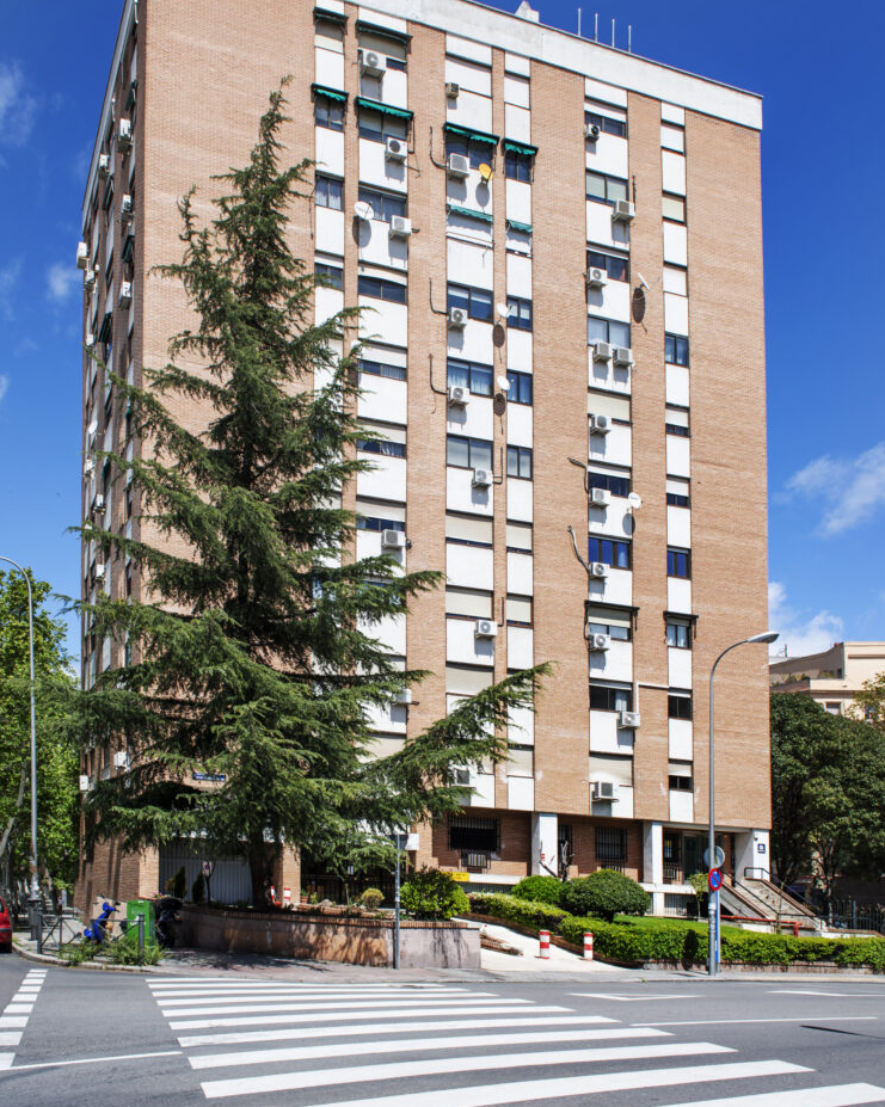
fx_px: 917
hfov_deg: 51.5
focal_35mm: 28
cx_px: 457
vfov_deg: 62.2
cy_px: 521
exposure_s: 1/200
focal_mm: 24
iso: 100
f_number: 8
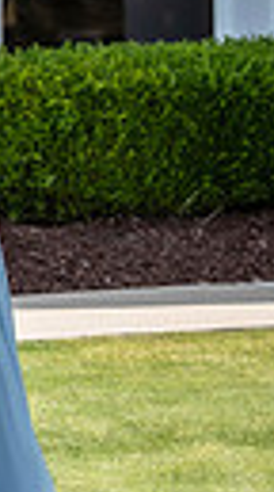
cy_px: 70
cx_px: -775
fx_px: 3235
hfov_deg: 4.5
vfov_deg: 8.7
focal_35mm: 249
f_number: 2.8
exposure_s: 1/800
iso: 100
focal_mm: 52
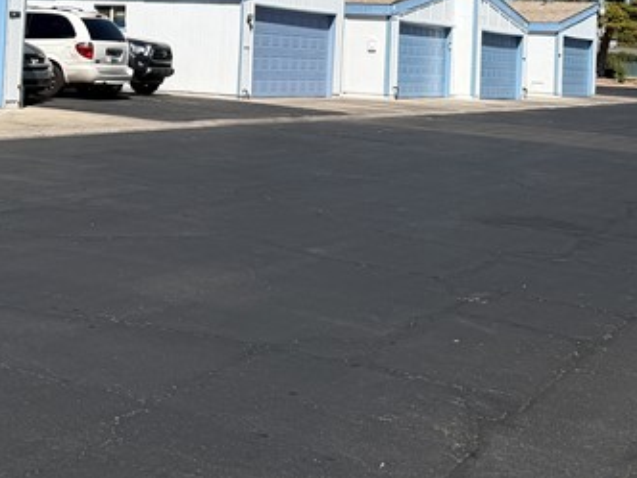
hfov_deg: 25.8
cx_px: 117
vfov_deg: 19.3
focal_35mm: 74
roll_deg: -3.6
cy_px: -15
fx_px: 1362
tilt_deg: +1.7
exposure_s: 1/6711
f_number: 1.78
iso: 80
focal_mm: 6.76
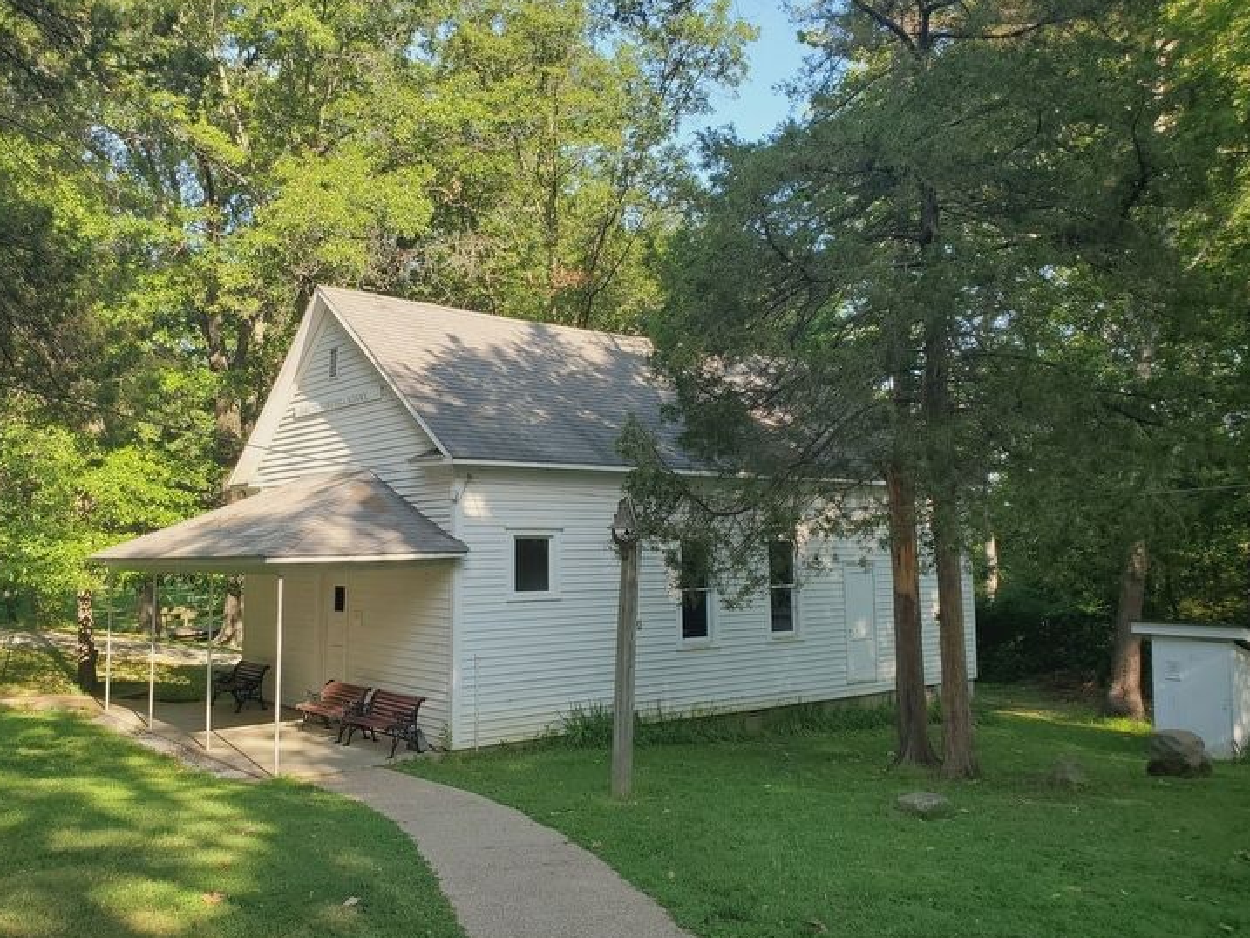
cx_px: 565
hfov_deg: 61.5
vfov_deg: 48.2
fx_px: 1047
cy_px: 479
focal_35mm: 29
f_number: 2.4
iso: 50
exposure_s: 1/241
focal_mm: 4.3
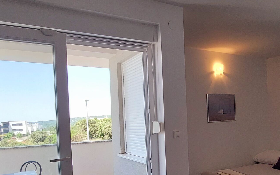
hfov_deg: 62.6
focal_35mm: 30
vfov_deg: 40.9
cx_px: 160
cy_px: 126
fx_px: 229
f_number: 2.2
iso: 50
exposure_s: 1/120
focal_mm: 1.74
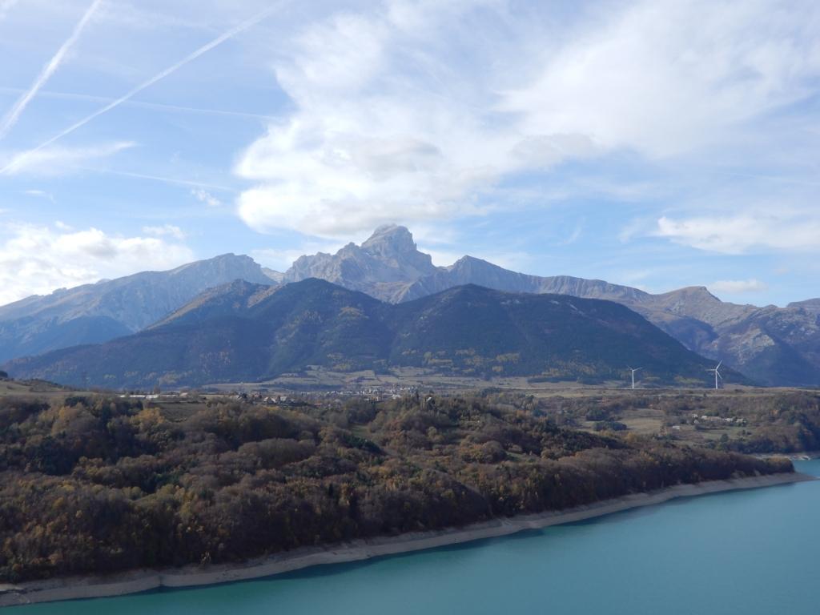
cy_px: 308
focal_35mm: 38
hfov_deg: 49.0
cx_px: 410
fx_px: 900
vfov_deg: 37.7
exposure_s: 1/800
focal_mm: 6.8
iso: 80
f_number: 4
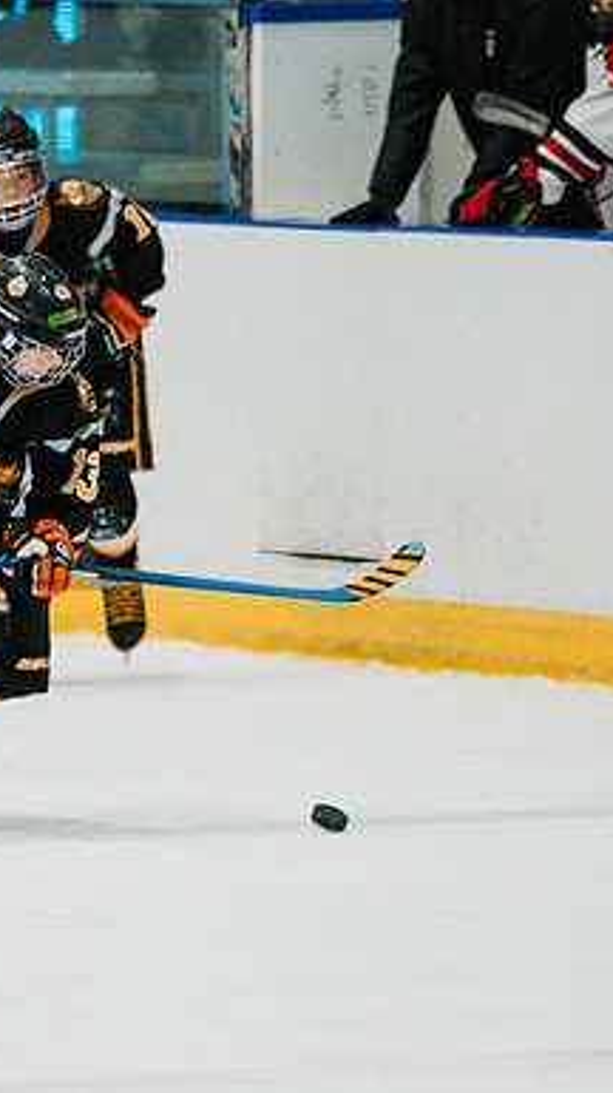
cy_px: 532
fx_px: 19573
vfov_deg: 3.2
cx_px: -6
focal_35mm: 676
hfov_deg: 1.8
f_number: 3.2
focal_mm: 300
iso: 3200
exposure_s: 1/1600
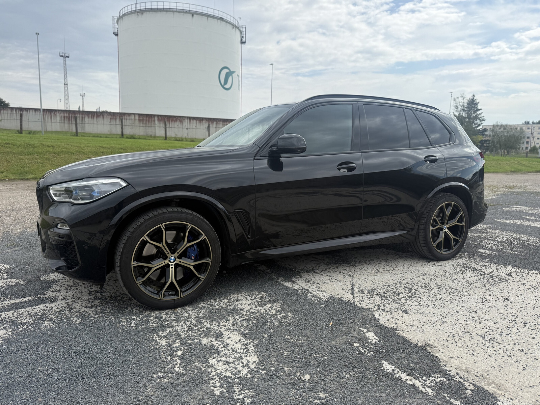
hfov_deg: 71.6
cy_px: 202
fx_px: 374
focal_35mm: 24
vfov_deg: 56.8
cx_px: 270
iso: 100
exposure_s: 1/4405
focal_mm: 6.76
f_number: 1.78
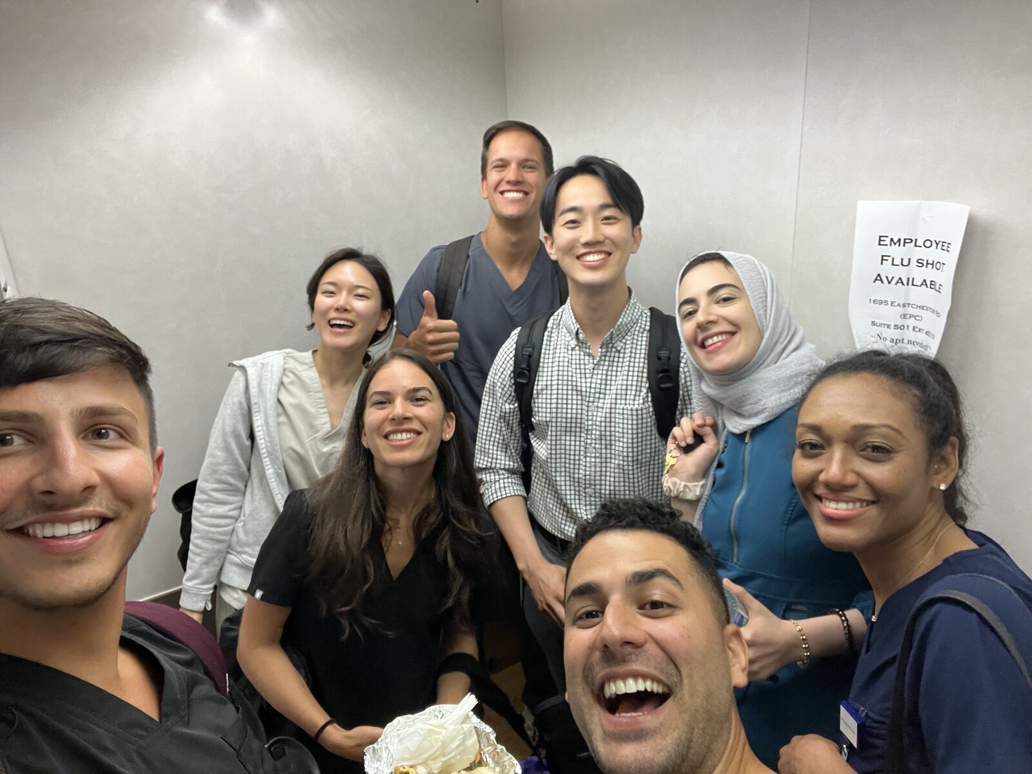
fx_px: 686
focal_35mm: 23
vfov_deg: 58.9
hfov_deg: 73.9
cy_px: 387
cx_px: 516
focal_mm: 2.71
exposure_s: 1/60
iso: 250
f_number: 2.2
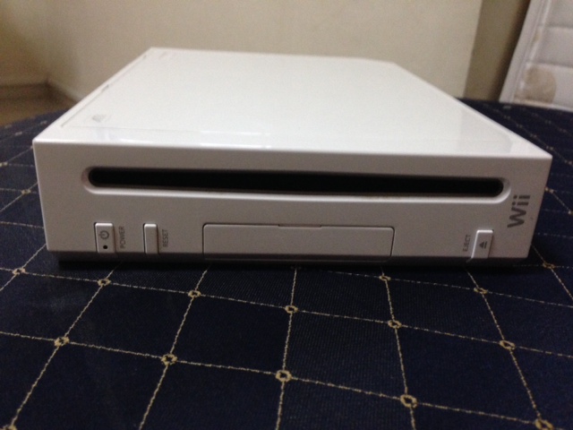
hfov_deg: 55.4
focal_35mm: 33
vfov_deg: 42.9
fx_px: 546
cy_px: 215
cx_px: 286
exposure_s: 1/20
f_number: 2.4
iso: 320
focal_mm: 4.12
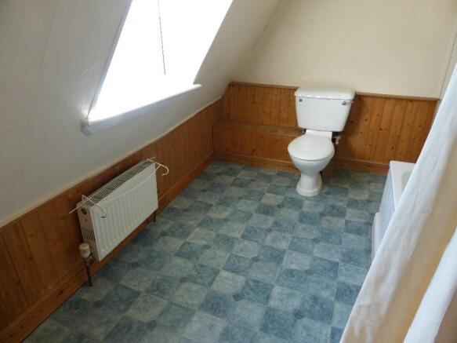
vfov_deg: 56.8
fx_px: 317
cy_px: 172
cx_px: 228
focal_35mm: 24
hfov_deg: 71.6
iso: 160
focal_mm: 4.3
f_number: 3.3
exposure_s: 1/60
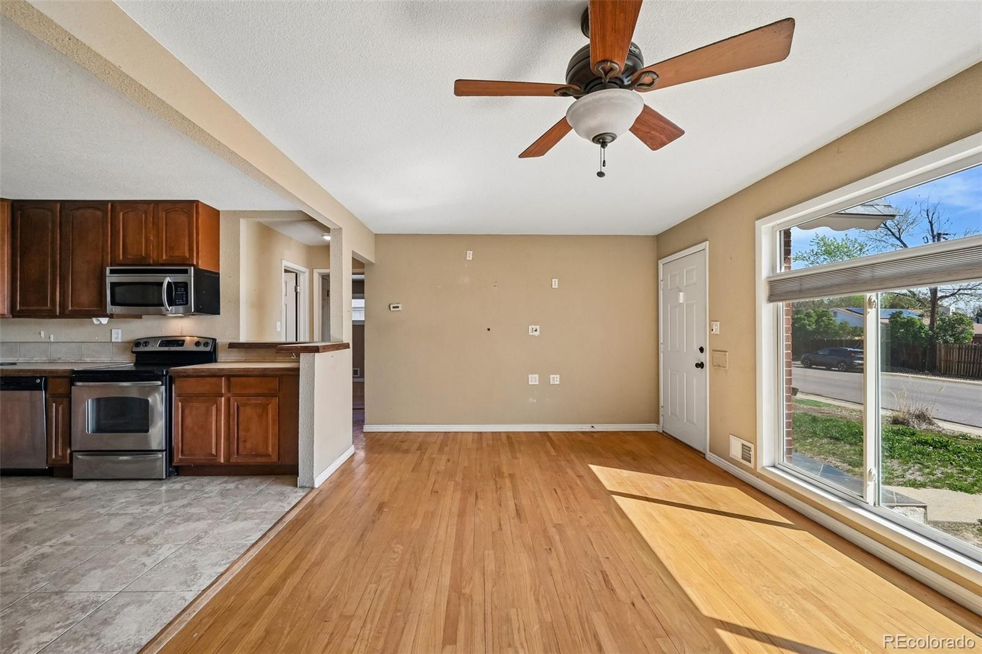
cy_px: 327
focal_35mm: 14
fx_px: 382
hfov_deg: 104.3
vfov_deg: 81.2
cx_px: 491
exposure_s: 1/125
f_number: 10
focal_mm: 14
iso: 400
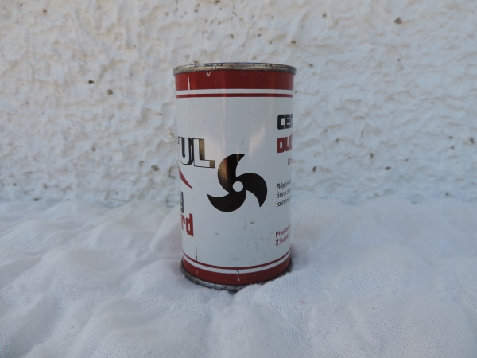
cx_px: 238
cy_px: 179
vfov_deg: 56.8
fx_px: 331
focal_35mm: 24
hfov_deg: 71.6
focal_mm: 4.3
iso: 80
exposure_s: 1/400
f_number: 3
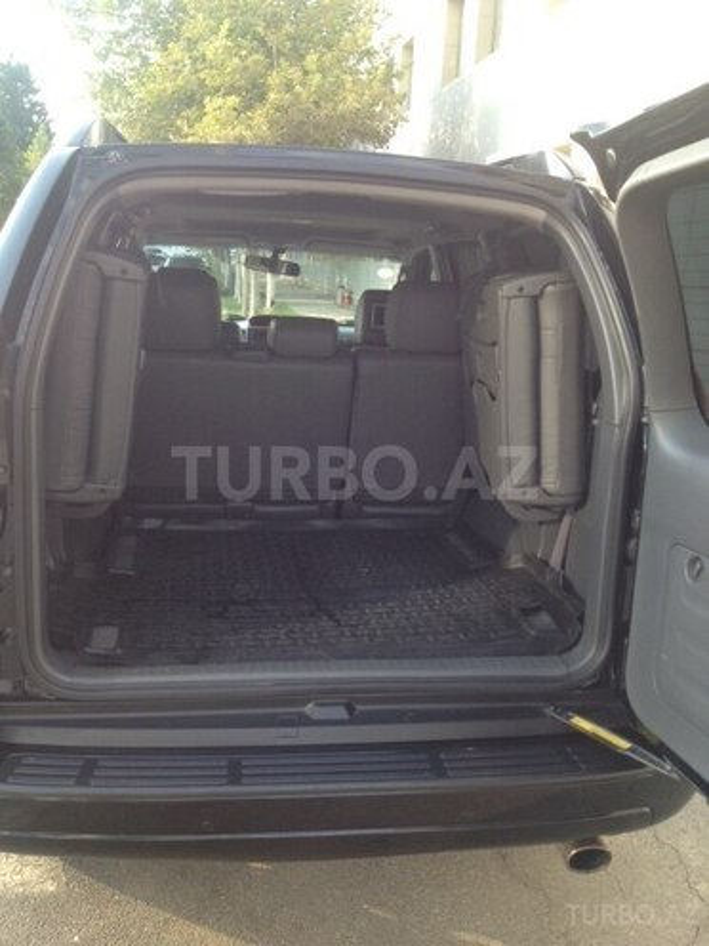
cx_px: 354
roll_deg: -2.2
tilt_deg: -16.4
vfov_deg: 52.6
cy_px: 473
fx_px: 956
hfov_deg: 40.7
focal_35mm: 35
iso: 50
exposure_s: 1/141
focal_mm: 4.28
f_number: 2.4
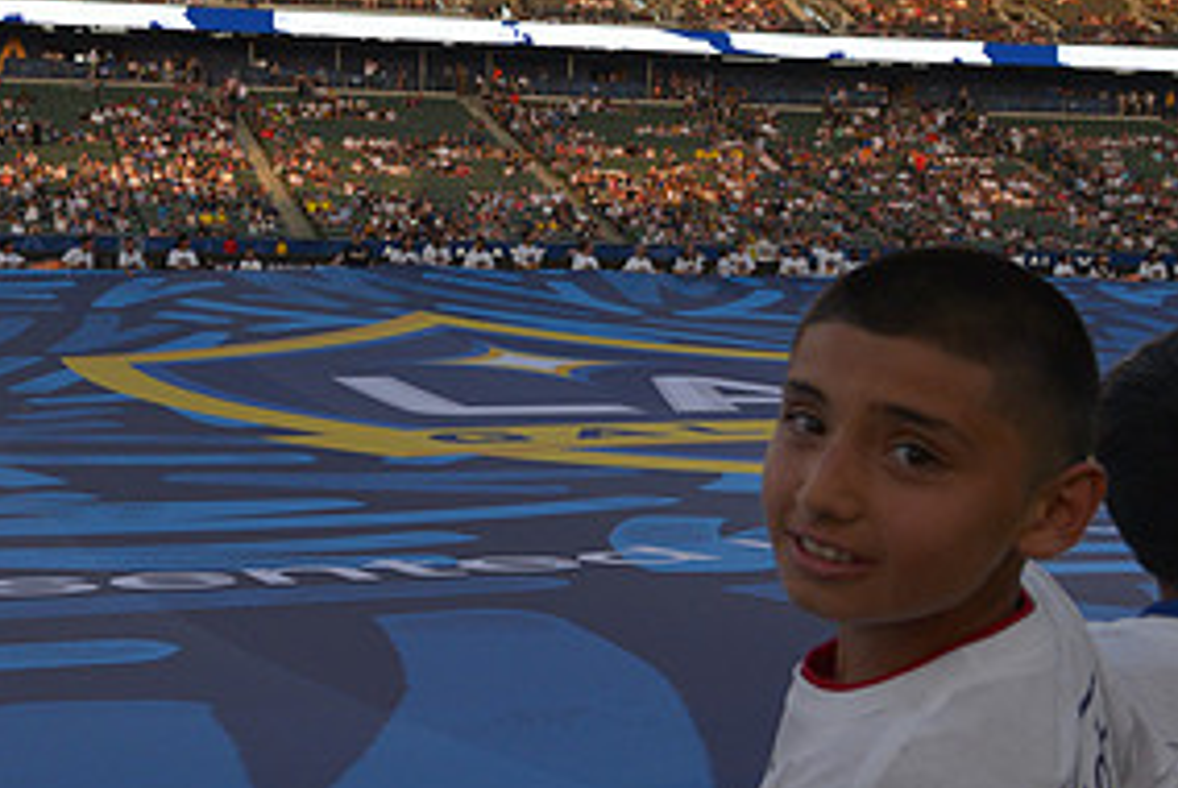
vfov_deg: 27.5
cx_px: 265
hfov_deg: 39.0
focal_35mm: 49
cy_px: 292
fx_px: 1605
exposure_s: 1/2000
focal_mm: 24
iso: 1000
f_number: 6.3
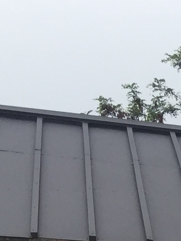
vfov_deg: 10.5
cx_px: 624
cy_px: 499
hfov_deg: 7.2
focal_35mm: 172
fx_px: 1198
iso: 32
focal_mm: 4.15
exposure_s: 1/1099
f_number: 2.2
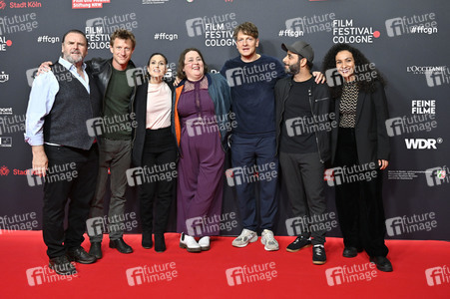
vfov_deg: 38.3
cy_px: 150
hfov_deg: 55.1
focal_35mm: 34
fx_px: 431
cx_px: 225
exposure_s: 1/200
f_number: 5
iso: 1000
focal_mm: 34.5
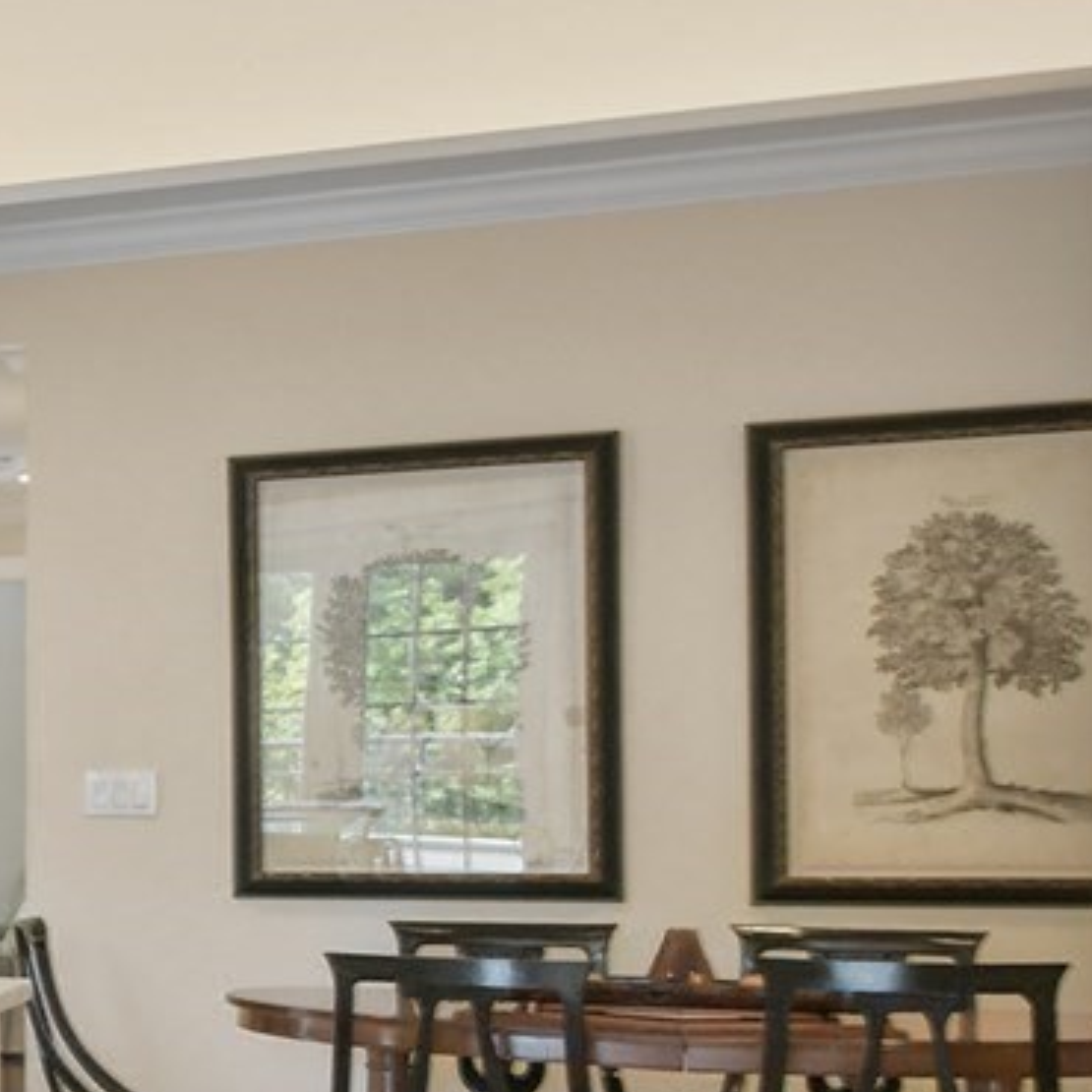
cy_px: 840
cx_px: -1440
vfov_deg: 21.4
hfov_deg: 14.8
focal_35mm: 80
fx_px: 2855
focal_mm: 17
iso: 640
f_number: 9
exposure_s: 1/20
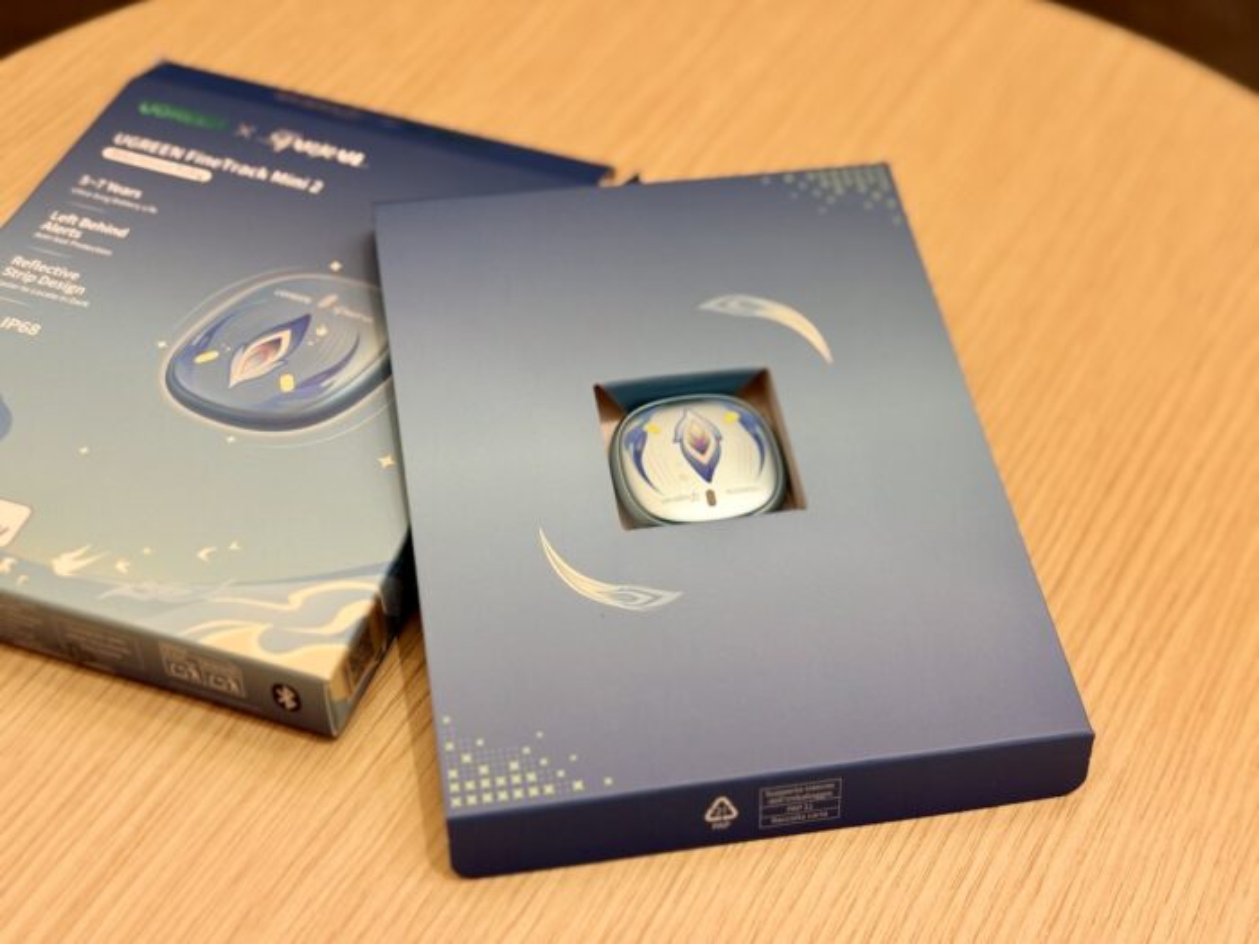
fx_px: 1746
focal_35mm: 48
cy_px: 472
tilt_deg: -47.9
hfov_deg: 39.7
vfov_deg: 30.3
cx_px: 630
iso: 100
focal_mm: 6.76
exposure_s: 1/60
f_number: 1.78
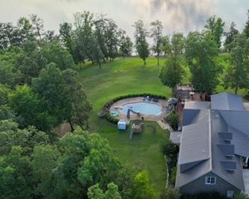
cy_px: 112
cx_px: 181
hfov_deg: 49.8
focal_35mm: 35
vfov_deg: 42.2
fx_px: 258
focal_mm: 12.29
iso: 100
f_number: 3.2
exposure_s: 1/120
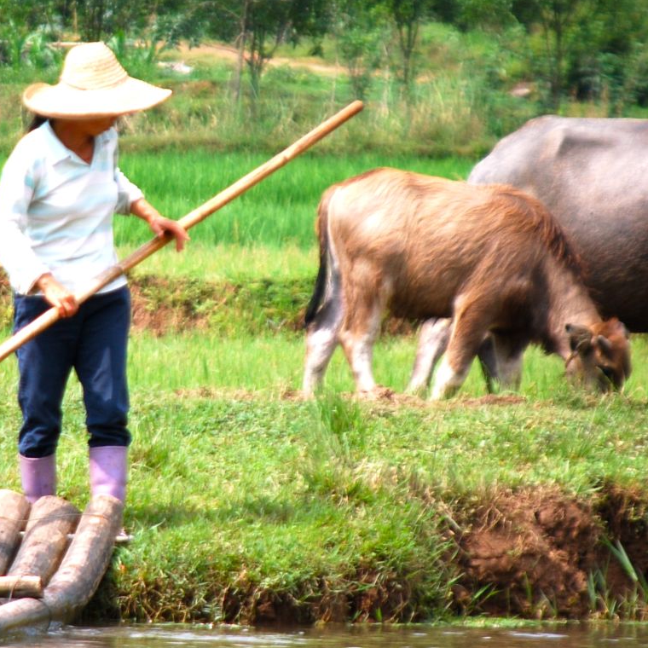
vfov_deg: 2.6
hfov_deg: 2.6
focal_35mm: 672
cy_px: 266
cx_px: 192
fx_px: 14232
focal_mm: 200
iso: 200
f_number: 5.6
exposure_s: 1/640
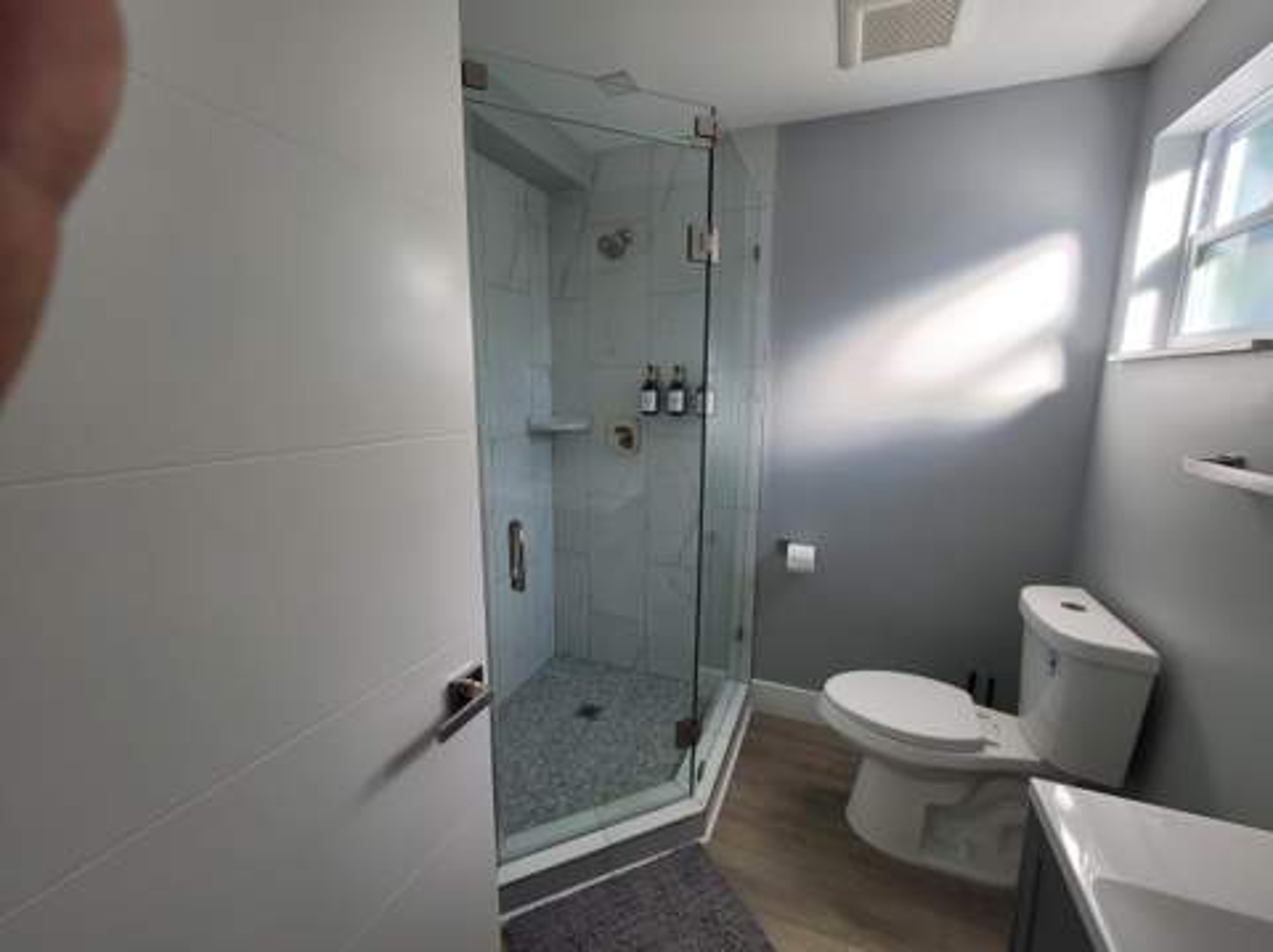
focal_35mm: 13
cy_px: 476
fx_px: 478
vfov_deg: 89.8
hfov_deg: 106.2
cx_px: 636
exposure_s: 1/60
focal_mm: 2.2
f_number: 2.2
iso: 100
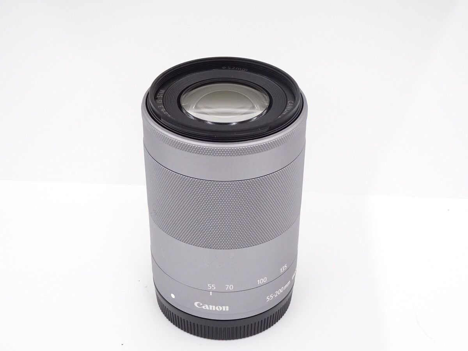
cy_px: 176
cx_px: 234
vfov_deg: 27.0
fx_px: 730
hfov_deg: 35.5
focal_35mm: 54
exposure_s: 1/60
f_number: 4.5
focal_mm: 9.18
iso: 500
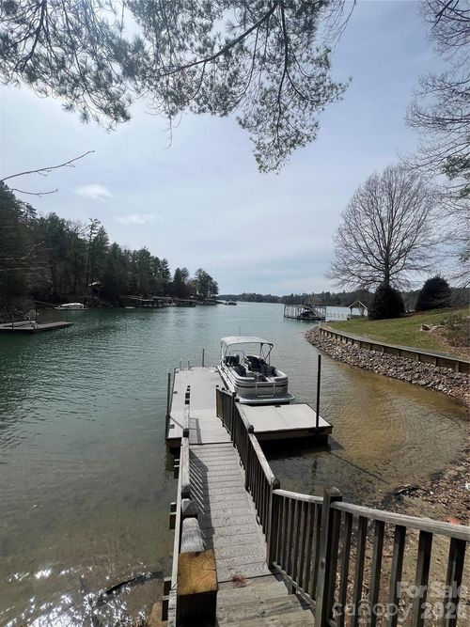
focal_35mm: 13
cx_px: 235
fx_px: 235
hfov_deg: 89.9
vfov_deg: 106.2
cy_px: 314
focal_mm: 1.57
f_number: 1.8
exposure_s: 1/3922
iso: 32
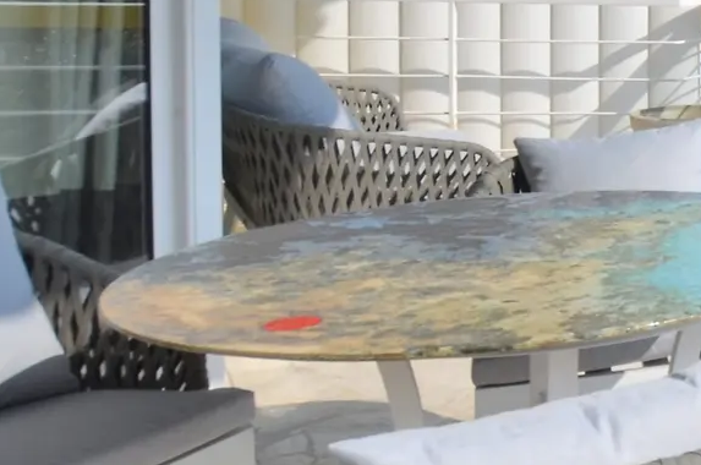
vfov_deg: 19.5
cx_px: 1349
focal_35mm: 67
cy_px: -20
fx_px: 1302
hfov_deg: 19.5
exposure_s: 1/250
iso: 100
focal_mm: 10
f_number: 8
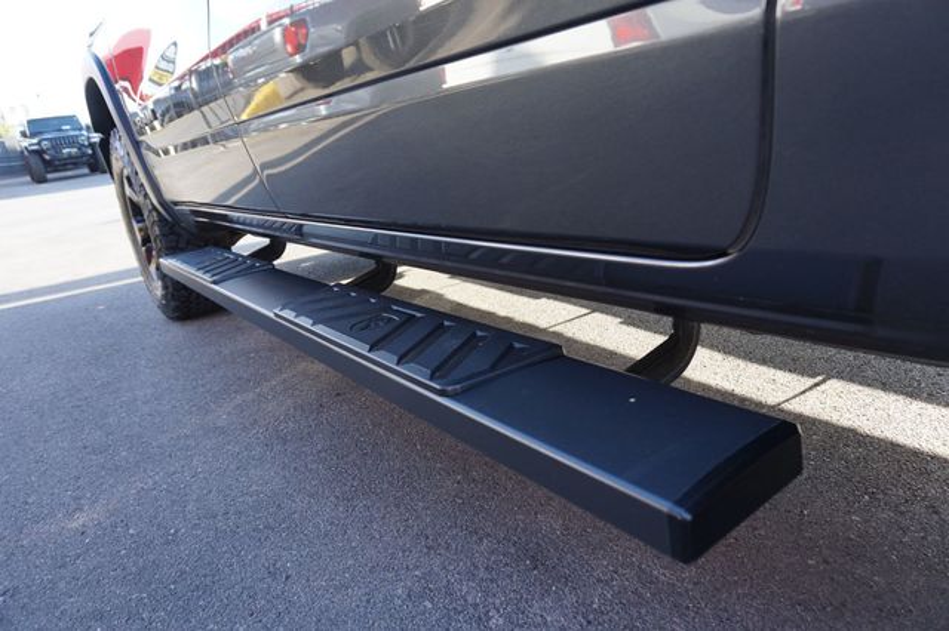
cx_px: 474
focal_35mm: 24
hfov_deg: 73.8
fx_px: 632
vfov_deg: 53.1
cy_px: 316
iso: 125
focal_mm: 16
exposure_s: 1/60
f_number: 4
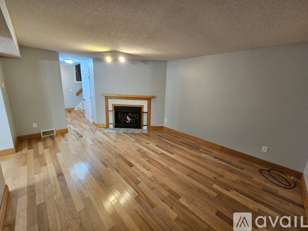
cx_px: 154
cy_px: 116
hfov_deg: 106.2
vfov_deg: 89.9
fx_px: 116
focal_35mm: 13
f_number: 2.2
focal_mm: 2.2
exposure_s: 1/30
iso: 400
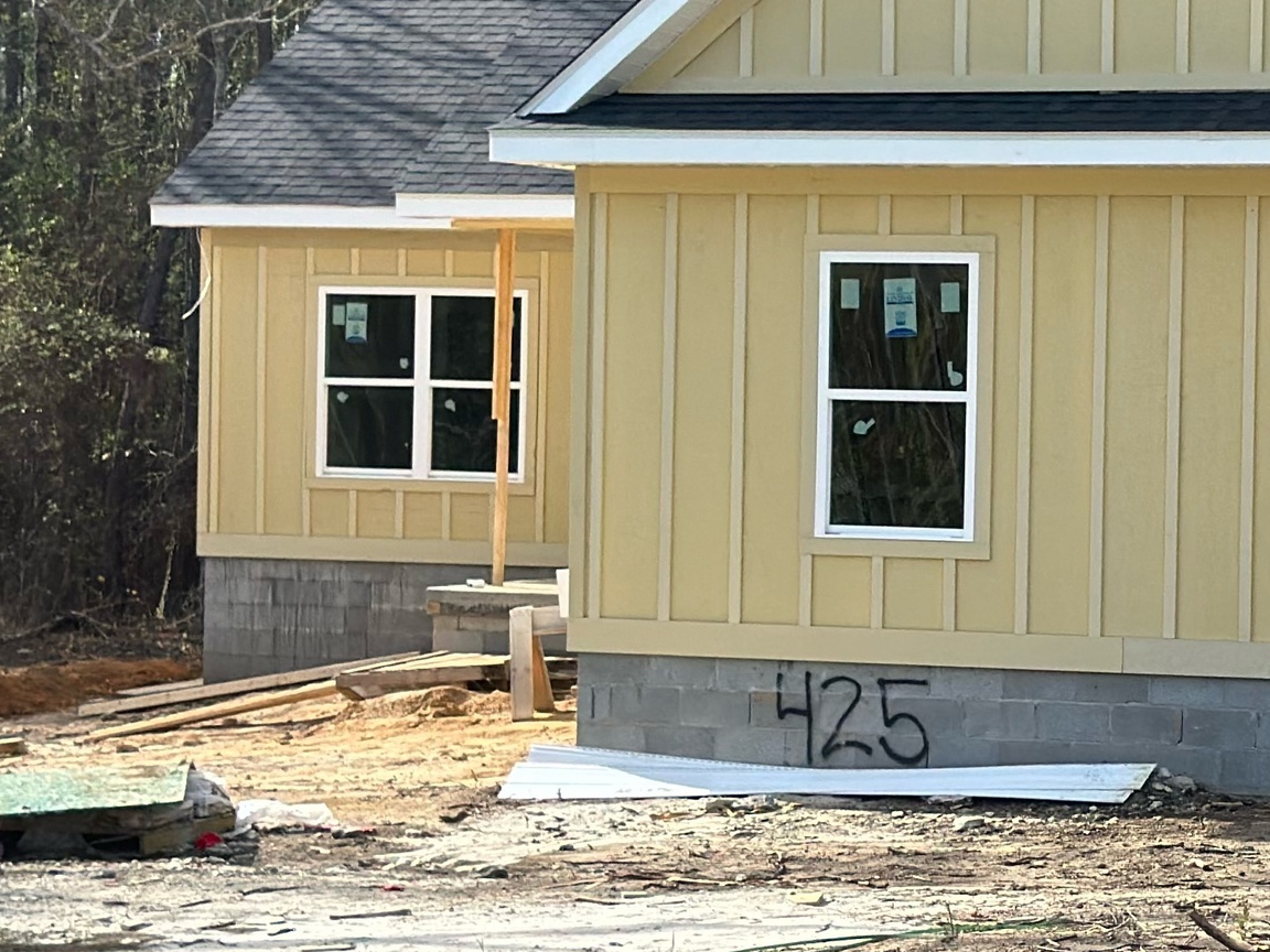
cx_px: 1220
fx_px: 4696
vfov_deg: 11.6
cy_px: 442
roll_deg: -1.9
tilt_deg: -0.4
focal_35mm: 128
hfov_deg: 15.2
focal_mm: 6.86
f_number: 1.78
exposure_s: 1/2203
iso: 80
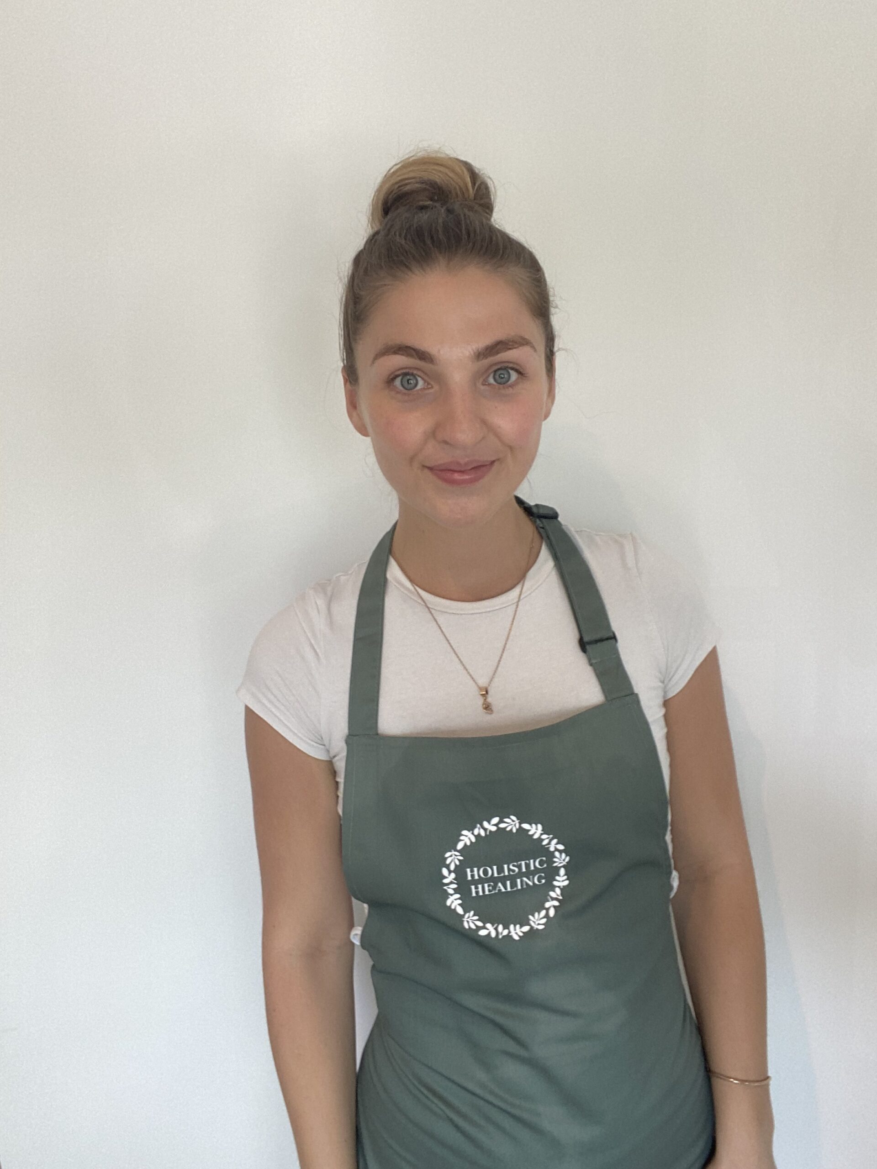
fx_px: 1013
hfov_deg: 46.8
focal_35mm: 30
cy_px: 584
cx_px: 438
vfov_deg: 60.0
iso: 80
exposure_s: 1/50
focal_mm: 2.71
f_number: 2.2
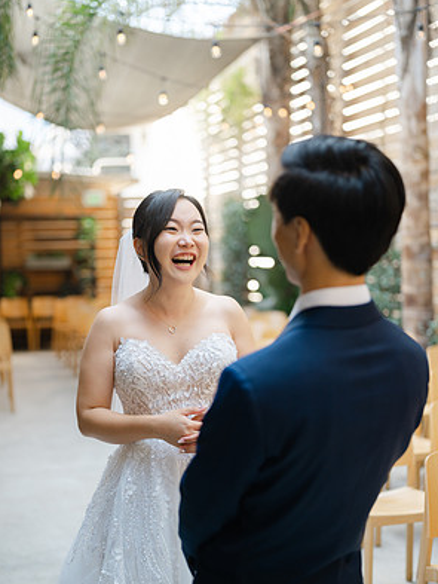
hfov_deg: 26.6
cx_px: 221
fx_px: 927
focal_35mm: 55
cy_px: 315
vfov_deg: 34.9
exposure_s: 1/200
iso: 125
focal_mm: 50
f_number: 1.8
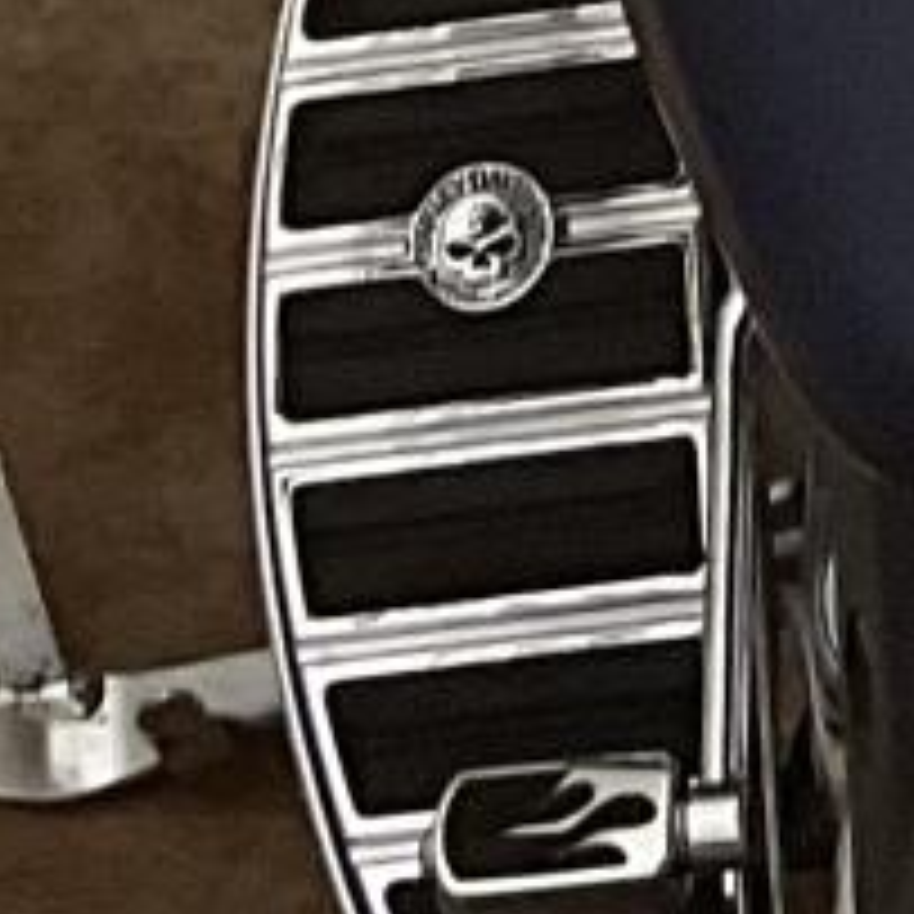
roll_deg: -2.5
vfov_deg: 6.2
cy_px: -2188
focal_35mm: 253
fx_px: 7558
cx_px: 738
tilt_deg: -41.4
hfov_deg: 6.9
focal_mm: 3
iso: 64
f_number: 1.8
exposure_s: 1/60
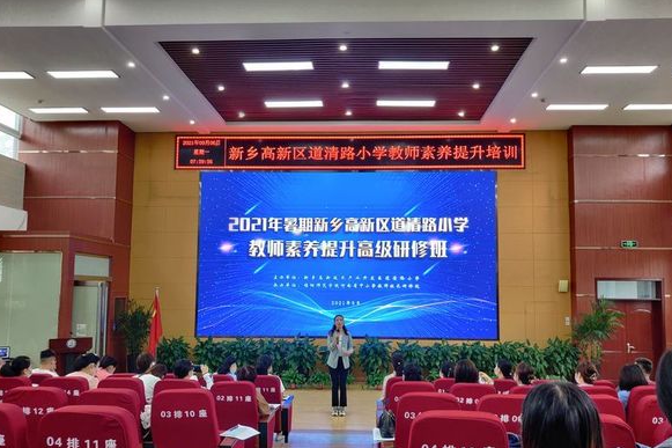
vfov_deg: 44.9
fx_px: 541
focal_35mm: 29
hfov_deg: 63.7
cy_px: 237
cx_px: 333
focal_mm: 4.75
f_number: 1.75
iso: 640
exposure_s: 1/33
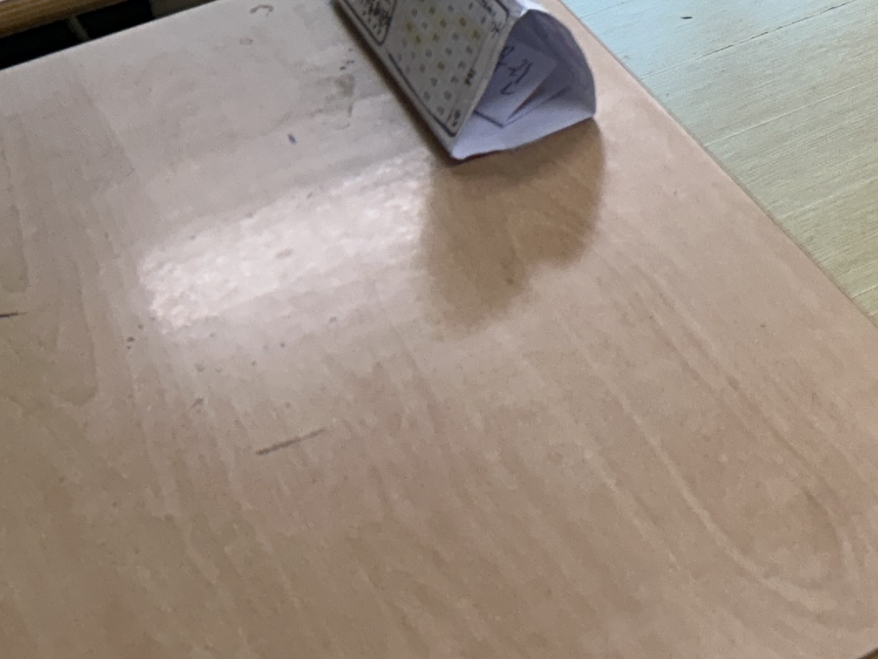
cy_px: -465
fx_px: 2511
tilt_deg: -21.9
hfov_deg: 16.5
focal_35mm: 99
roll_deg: -0.3
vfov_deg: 13.6
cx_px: 1584
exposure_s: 1/120
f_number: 1.5
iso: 64
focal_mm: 5.7
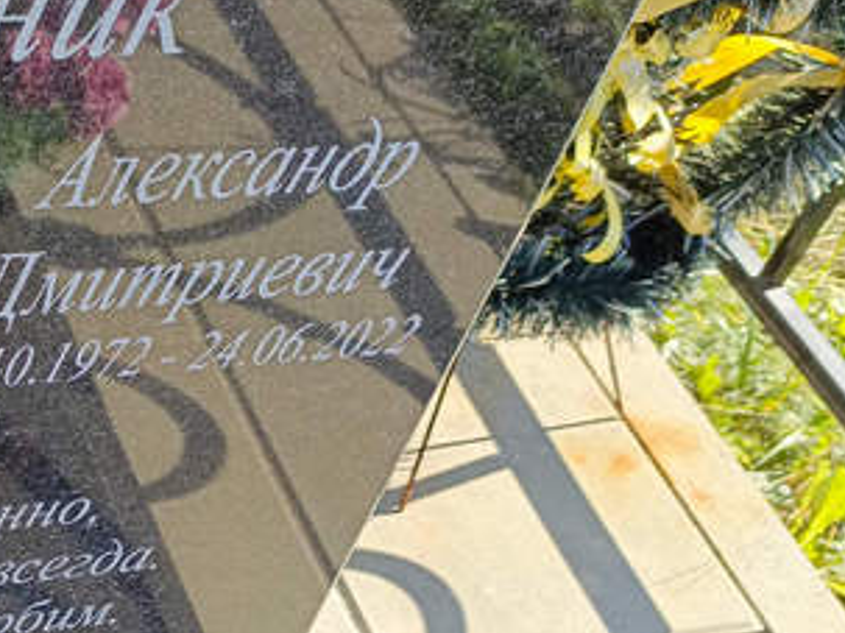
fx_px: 1610
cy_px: 488
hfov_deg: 26.4
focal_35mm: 66
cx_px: -151
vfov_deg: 22.0
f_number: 1.69
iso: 112
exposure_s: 1/331
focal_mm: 4.76
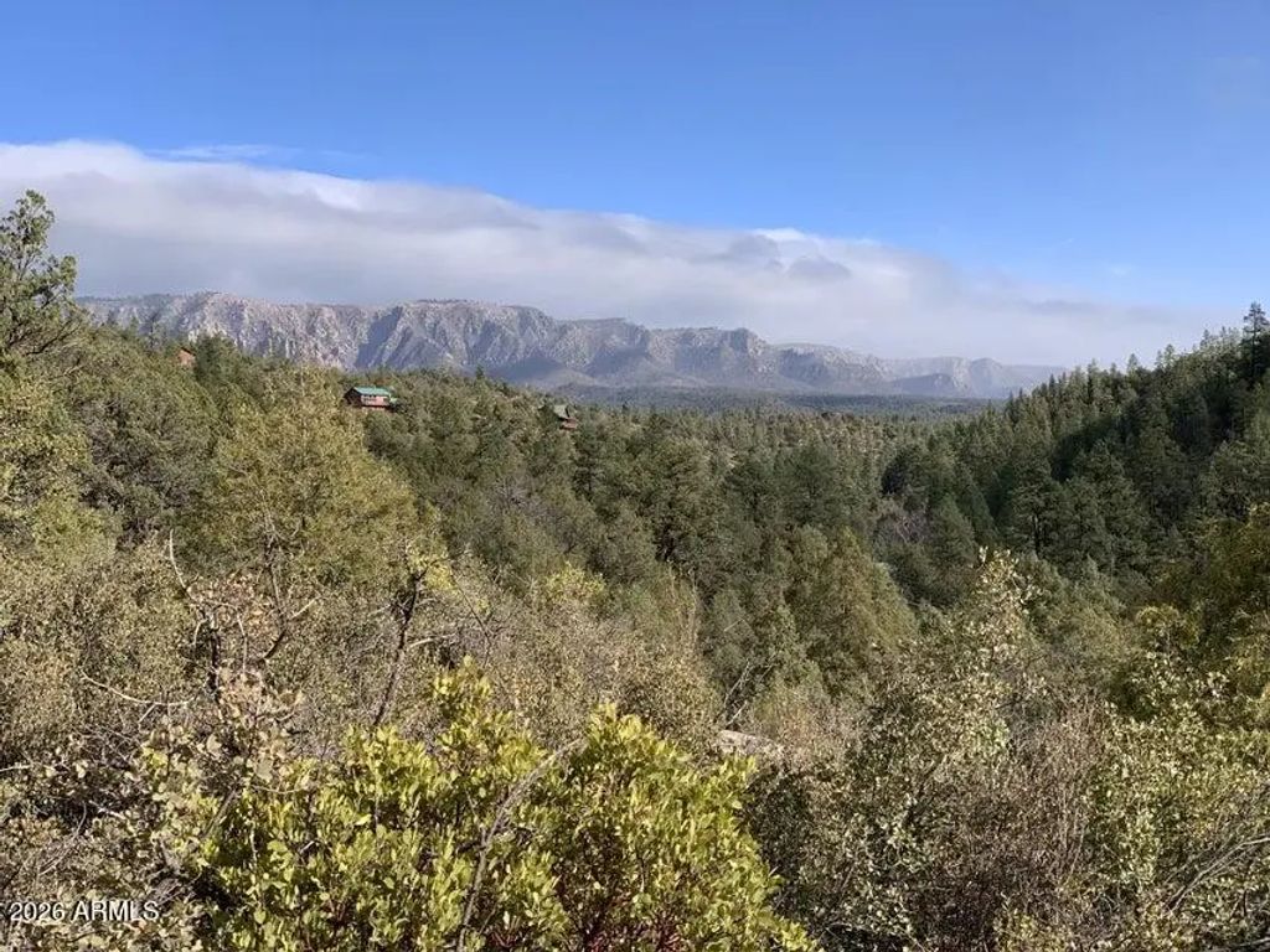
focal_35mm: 52
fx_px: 1908
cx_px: 635
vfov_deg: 28.0
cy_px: 476
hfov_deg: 36.8
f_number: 2.4
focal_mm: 6
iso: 16
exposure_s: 1/922
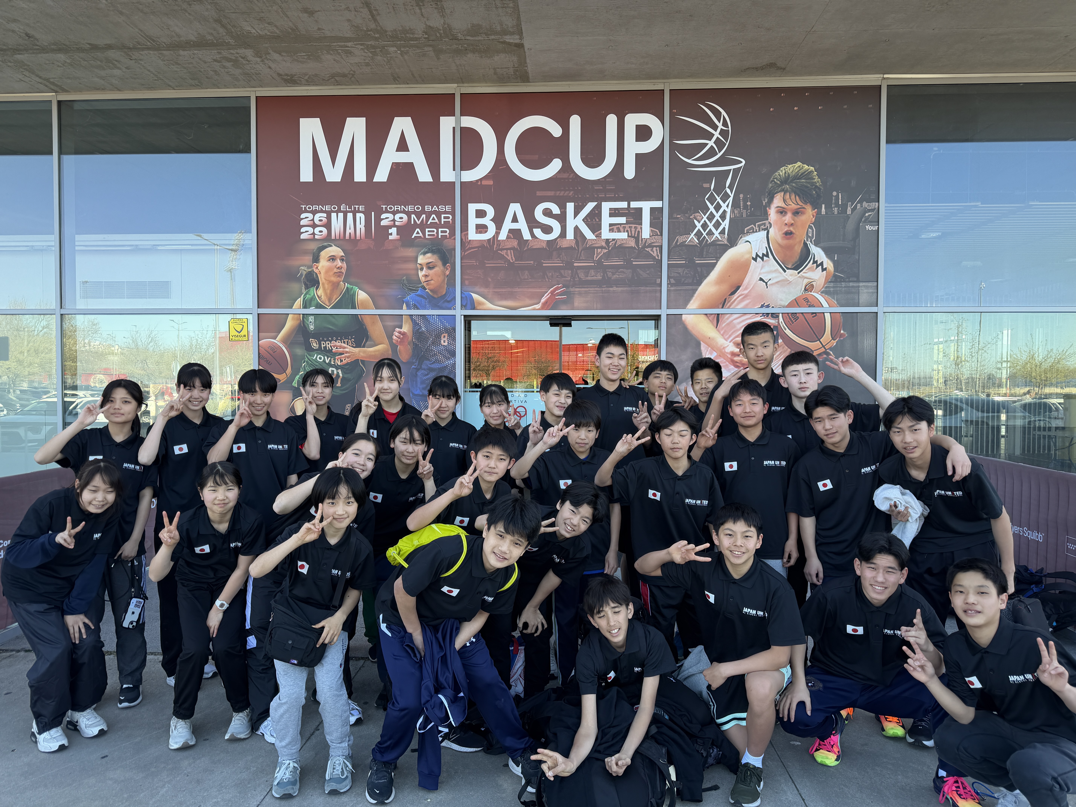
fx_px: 746
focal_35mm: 24
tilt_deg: -1.8
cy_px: 404
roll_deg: -0.1
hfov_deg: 71.6
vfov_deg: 56.8
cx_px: 538
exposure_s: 1/419
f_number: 1.78
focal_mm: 6.76
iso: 80
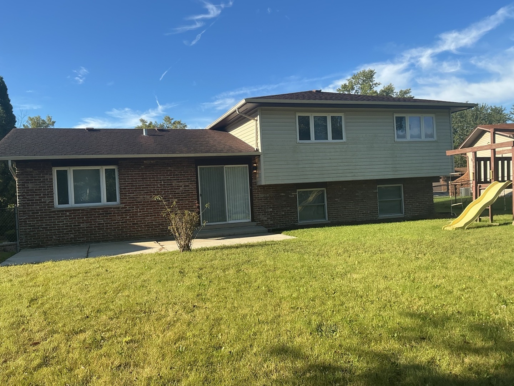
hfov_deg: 61.7
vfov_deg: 48.2
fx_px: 431
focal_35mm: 29
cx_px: 257
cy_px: 193
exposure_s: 1/1098
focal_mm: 3
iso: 25
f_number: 1.8
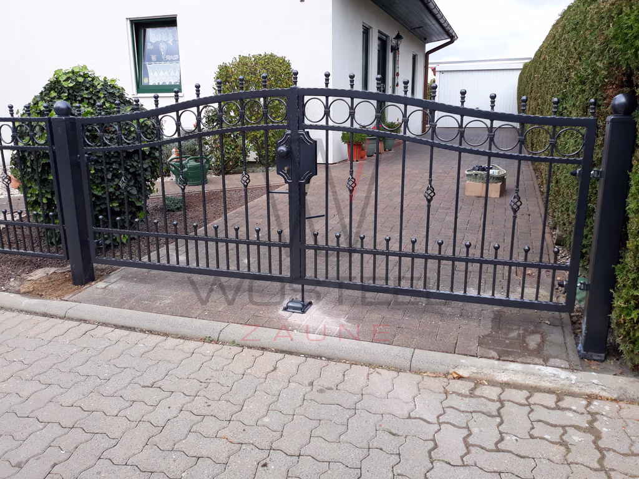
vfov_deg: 51.4
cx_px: 320
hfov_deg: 65.3
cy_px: 240
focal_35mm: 27
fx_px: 498
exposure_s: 1/253
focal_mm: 3.71
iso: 40
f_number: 1.7
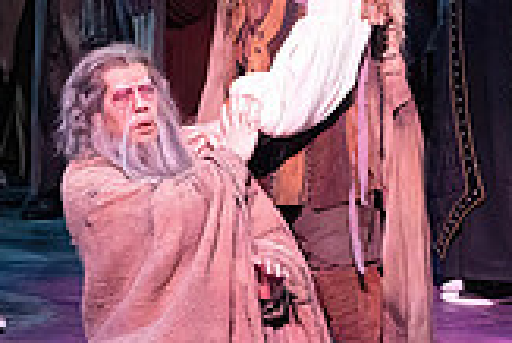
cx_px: -72
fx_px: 9808
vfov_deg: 2.0
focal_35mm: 689
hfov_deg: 3.0
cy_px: -46
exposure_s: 1/320
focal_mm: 194
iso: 20000
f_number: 9
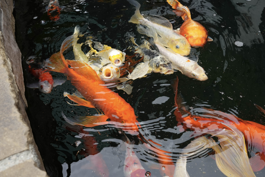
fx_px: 265
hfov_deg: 52.9
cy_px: 106
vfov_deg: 36.7
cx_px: 154
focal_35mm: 36
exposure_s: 1/250
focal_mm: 28
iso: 800
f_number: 11
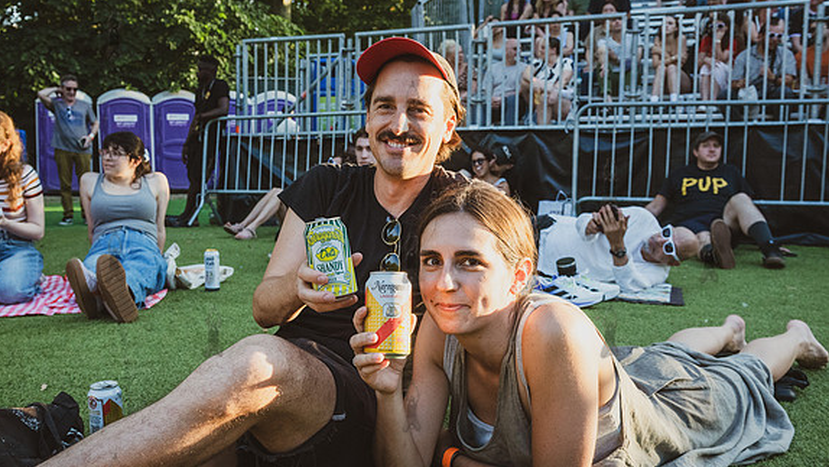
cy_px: 253
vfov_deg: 31.2
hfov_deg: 52.6
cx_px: 354
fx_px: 835
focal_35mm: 38
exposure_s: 1/800
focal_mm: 31
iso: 2000
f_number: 5.6
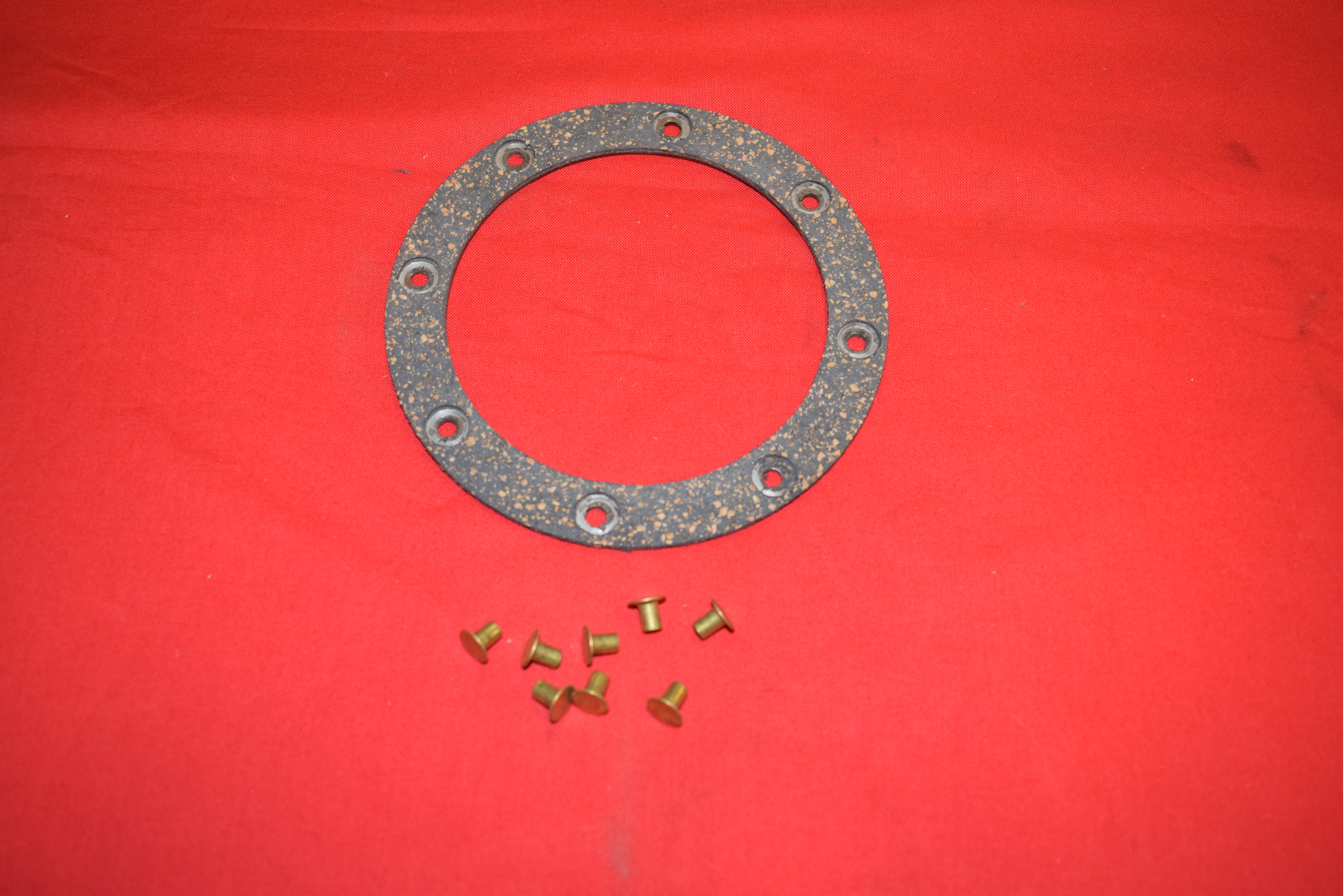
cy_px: 448
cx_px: 672
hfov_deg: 55.1
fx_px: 1287
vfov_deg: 38.4
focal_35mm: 34
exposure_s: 1/125
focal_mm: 23
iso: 800
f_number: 5
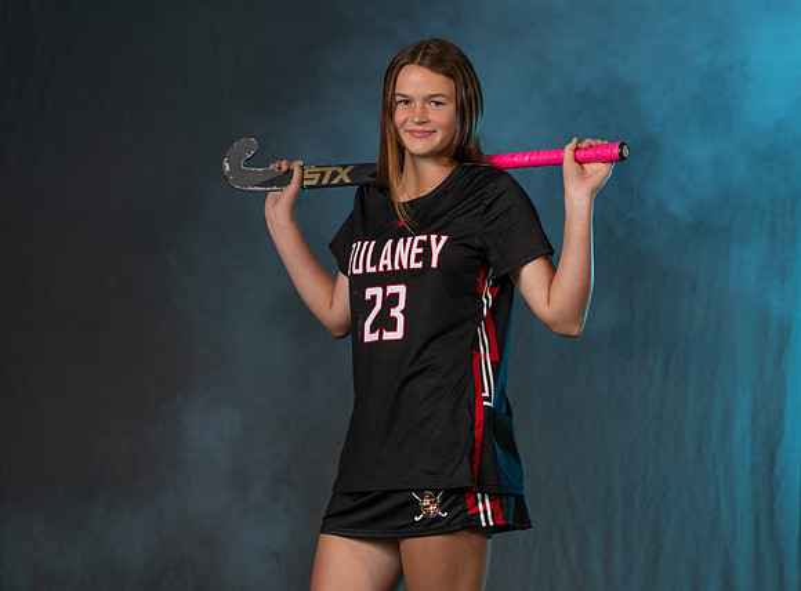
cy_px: 241
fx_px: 2941
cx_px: 435
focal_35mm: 128
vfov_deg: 11.5
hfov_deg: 15.5
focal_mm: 88
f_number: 5.6
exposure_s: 1/125
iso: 80
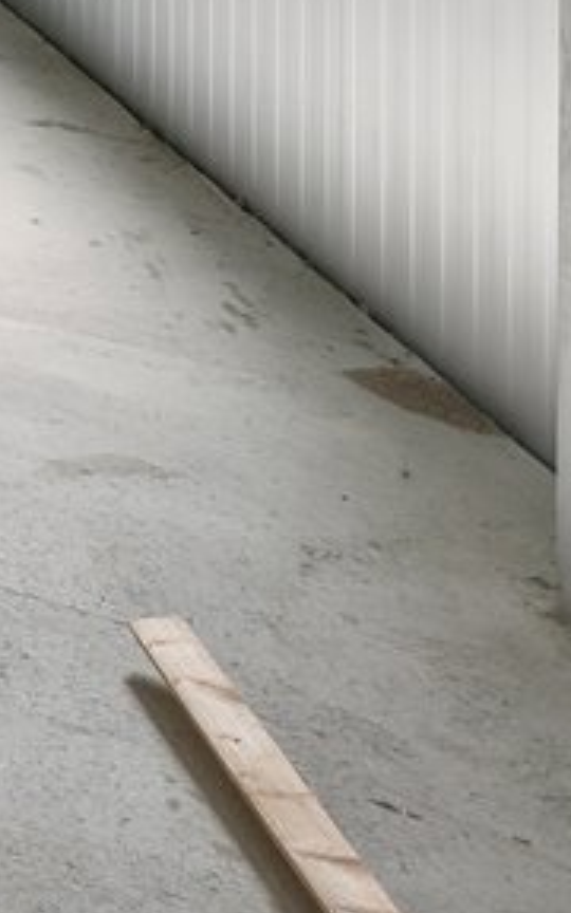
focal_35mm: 95
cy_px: -631
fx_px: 2365
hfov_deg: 6.7
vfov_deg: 18.2
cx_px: -2144
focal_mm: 14
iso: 200
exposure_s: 1.6
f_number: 11
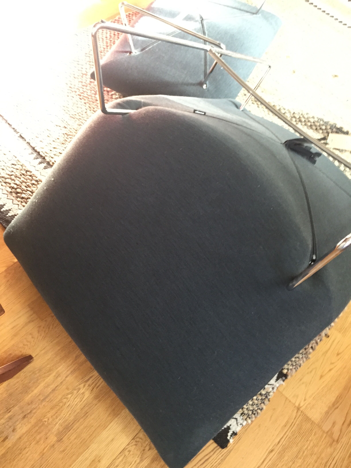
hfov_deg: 48.2
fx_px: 392
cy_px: 234
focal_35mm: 29
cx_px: 176
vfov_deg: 61.7
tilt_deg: -58.9
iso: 250
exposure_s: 1/20
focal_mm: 4.15
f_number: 2.2
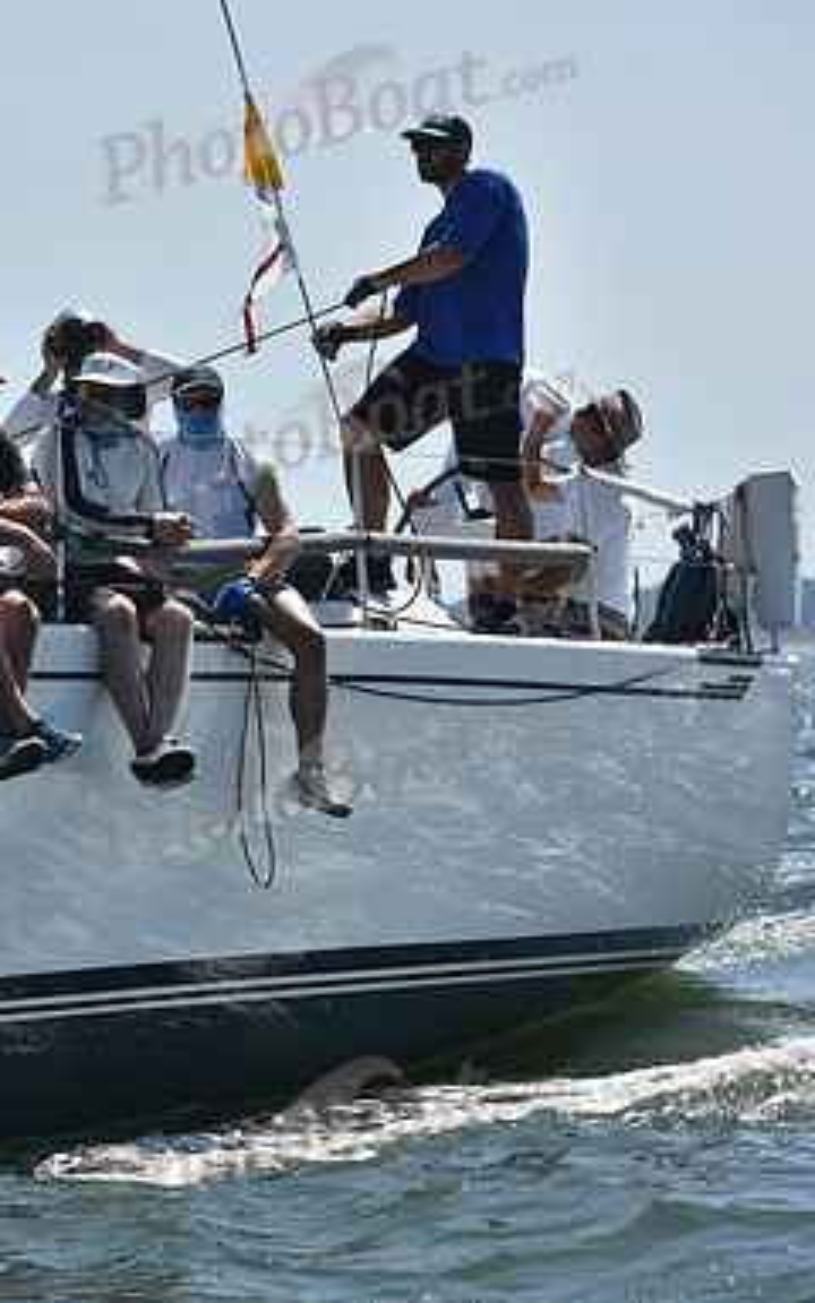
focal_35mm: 223
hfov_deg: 5.9
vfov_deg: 9.4
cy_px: 653
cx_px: -75
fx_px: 7925
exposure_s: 1/1250
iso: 250
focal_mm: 145
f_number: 8
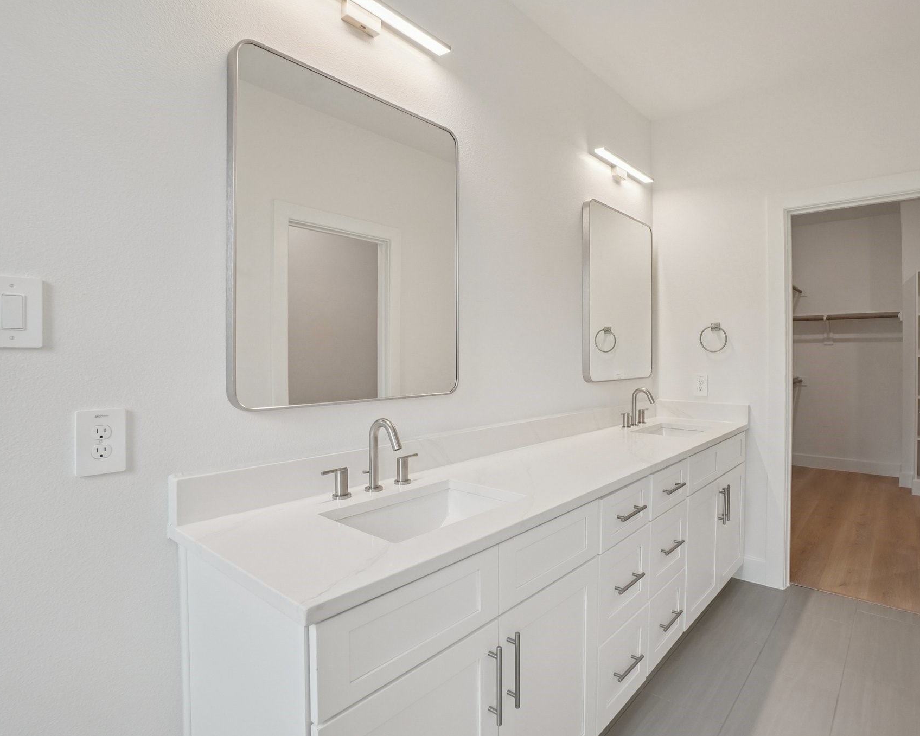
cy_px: 367
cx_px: 497
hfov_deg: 89.5
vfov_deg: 77.0
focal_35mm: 17
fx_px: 463
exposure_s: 1/60
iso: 400
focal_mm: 10
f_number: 8
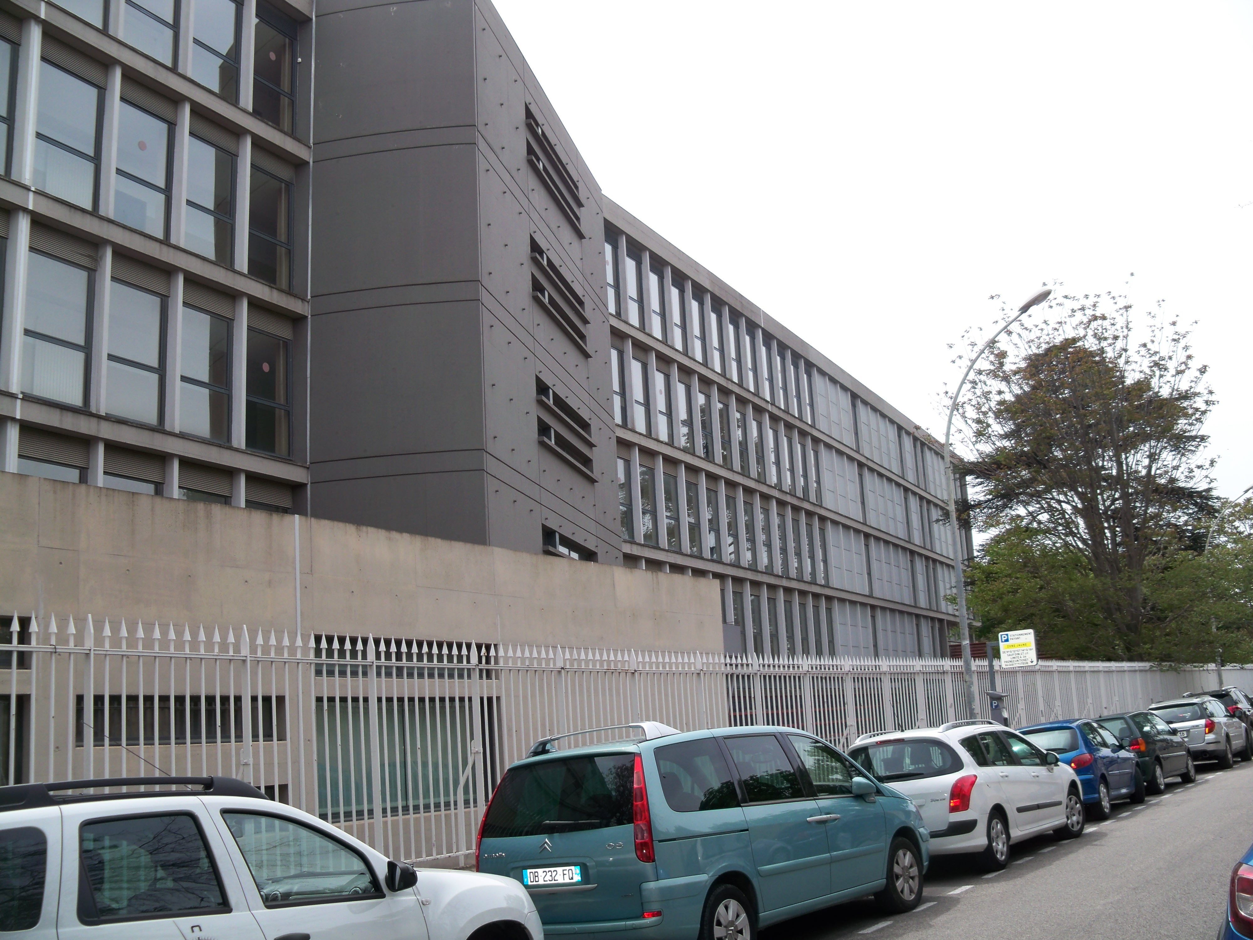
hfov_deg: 52.6
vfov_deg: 40.7
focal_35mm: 35
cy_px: 470
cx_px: 626
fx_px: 1267
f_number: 3.5
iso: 64
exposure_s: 1/500
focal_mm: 6.2
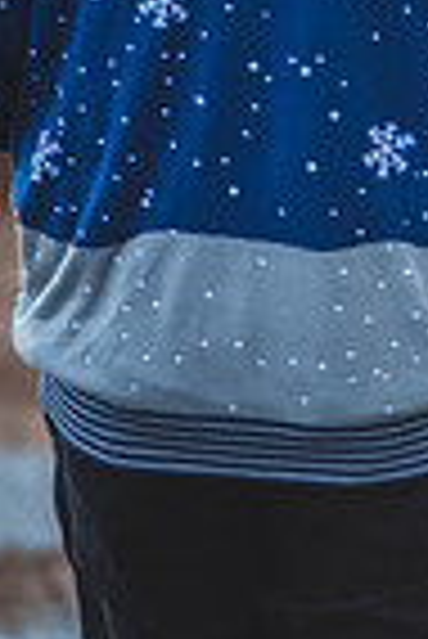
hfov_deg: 1.7
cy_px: -92
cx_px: 1257
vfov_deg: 2.5
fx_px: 14516
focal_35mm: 816
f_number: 2.8
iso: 100
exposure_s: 1/200
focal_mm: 200
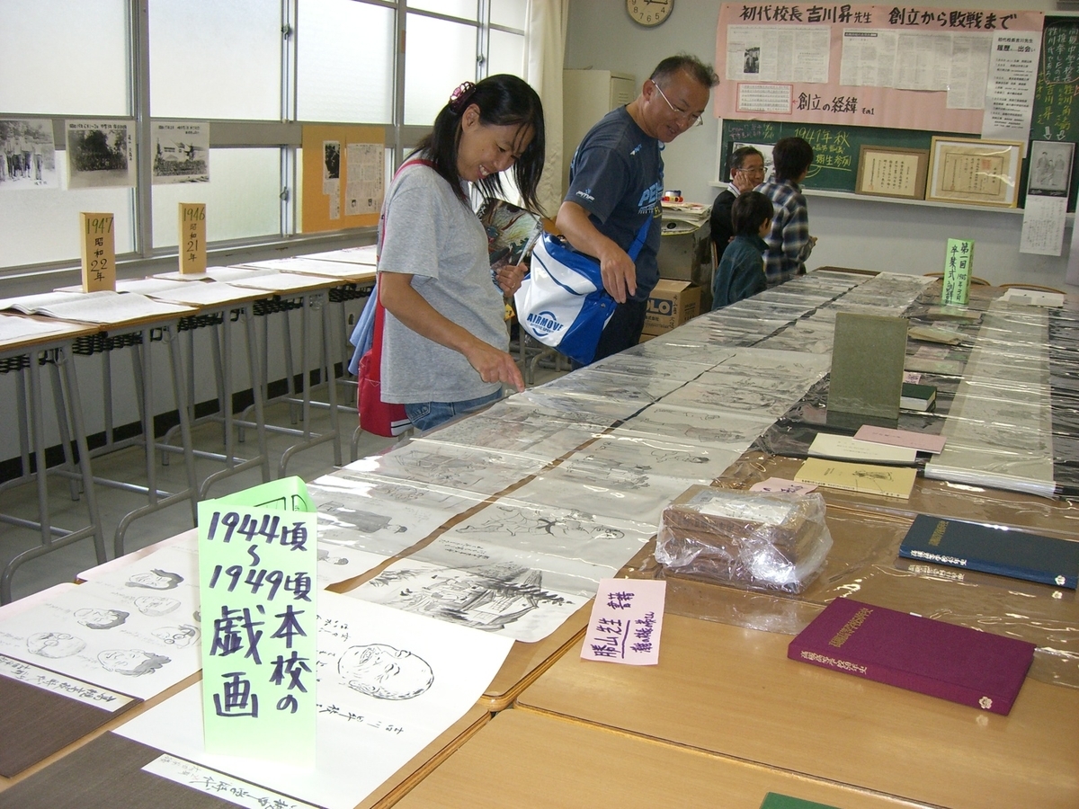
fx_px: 1184
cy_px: 404
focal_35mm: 38
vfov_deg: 37.7
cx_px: 540
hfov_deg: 49.0
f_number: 2.7
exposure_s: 1/100
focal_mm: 6.2
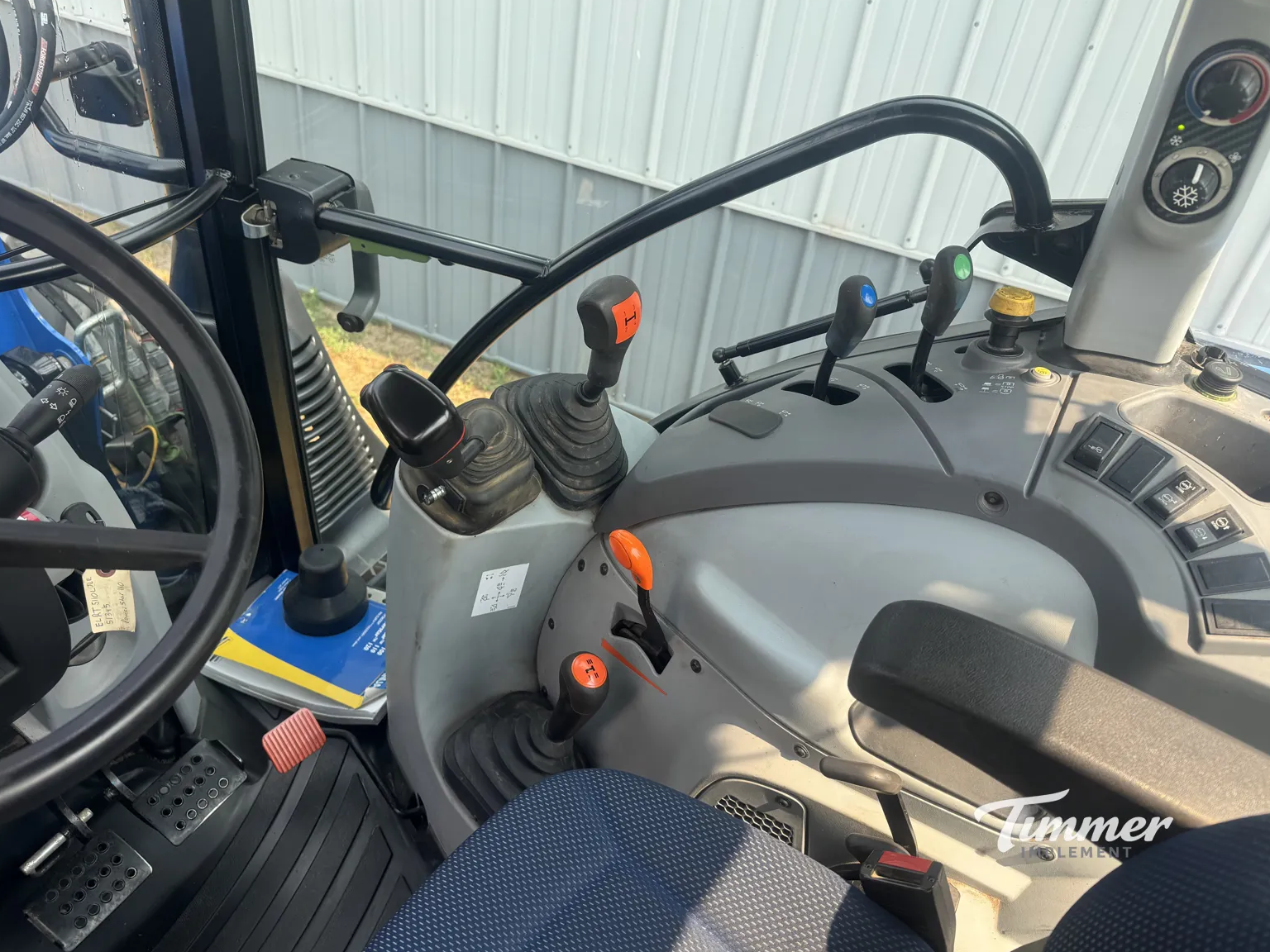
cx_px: 613
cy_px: 464
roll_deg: -7.7
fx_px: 917
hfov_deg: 69.4
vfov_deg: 54.9
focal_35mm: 25
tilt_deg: -36.2
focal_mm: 6.76
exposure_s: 1/491
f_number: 1.78
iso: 80
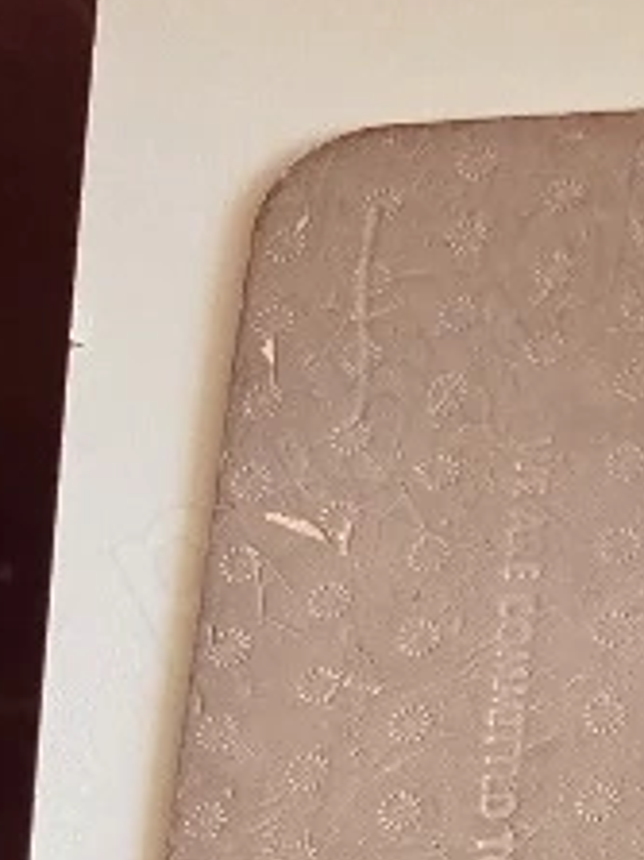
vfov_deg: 17.0
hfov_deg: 10.9
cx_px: 1778
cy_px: 1354
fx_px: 2557
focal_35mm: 103
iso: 250
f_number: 1.4
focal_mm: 6.5
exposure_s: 1/101
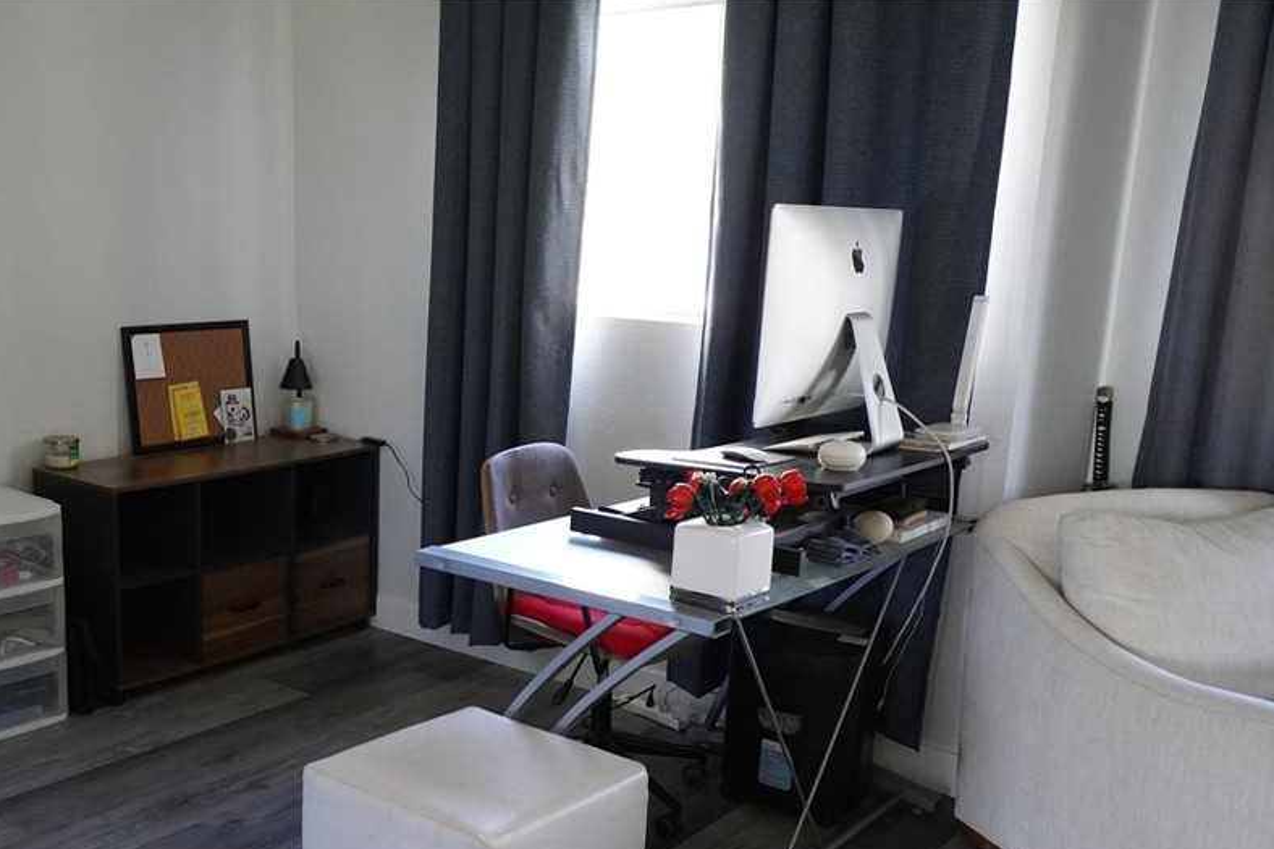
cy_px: 546
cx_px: 459
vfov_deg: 34.0
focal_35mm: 39
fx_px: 1380
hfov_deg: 49.0
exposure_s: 1/250
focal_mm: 20
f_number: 2.8
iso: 3200
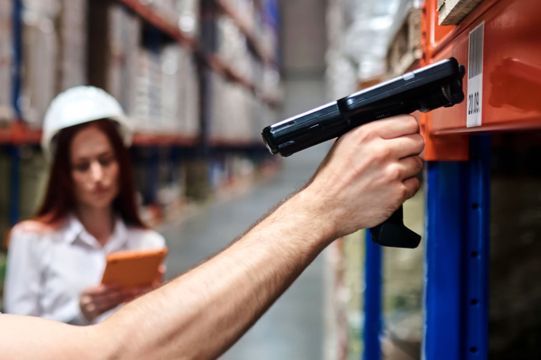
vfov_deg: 20.9
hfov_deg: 29.8
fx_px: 976
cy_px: 166
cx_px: 62
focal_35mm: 65
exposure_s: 1/200
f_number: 2.2
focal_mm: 35
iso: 640
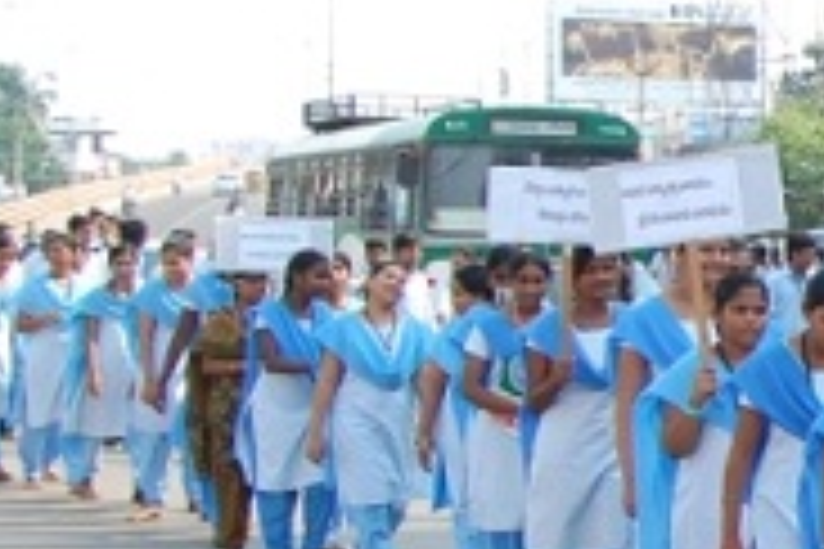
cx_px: 1571
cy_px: 320
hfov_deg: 14.7
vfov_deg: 11.6
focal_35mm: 118
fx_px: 2701
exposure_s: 1/200
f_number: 7.1
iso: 200
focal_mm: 18
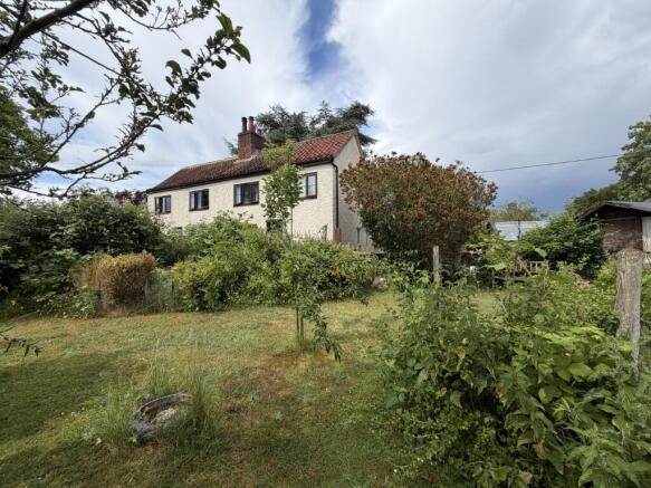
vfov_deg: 85.7
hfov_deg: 102.1
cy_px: 244
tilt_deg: +1.3
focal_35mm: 14
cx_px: 326
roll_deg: +0.6
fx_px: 263
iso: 20
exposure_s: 1/770
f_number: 2.2
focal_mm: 2.22
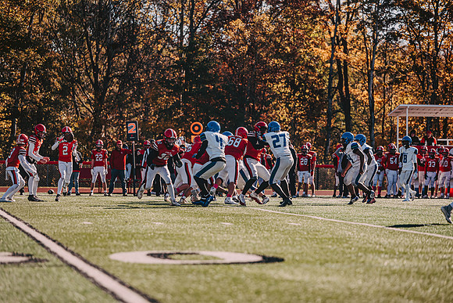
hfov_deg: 14.2
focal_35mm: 145
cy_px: 152
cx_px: 226
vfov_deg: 9.5
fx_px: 1825
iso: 250
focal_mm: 145
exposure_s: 1/3200
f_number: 3.2
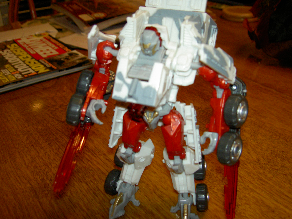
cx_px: 146
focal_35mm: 39
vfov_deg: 36.8
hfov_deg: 47.9
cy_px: 110
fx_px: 329
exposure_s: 1/59.5
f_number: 2.8
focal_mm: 8
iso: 100
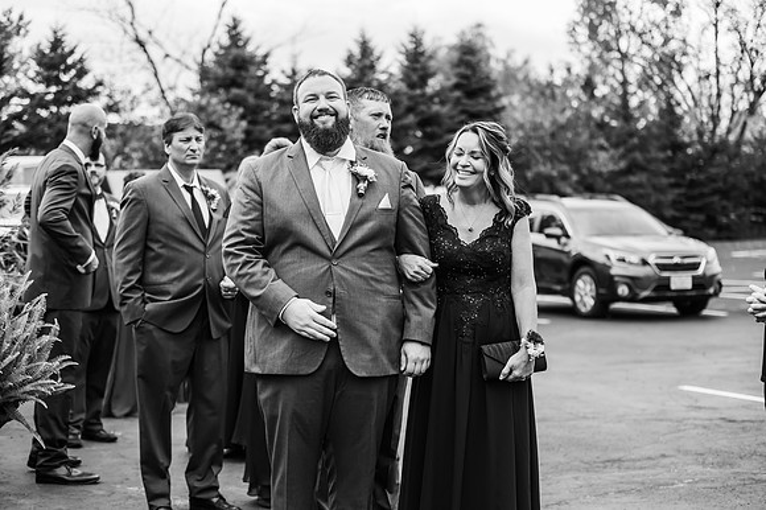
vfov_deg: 19.4
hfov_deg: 28.9
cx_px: 383
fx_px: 1489
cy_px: 255
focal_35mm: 70
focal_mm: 70
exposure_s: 1/1600
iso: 320
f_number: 2.8
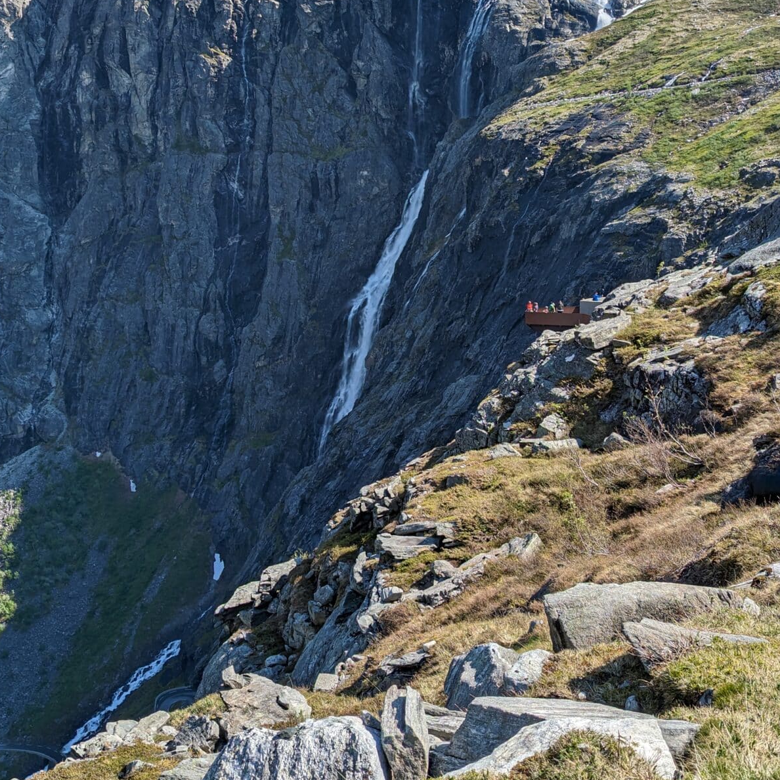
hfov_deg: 30.0
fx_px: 1453
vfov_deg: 29.9
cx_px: 387
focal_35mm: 57
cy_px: 275
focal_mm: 6.81
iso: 44
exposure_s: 1/2451
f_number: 1.85
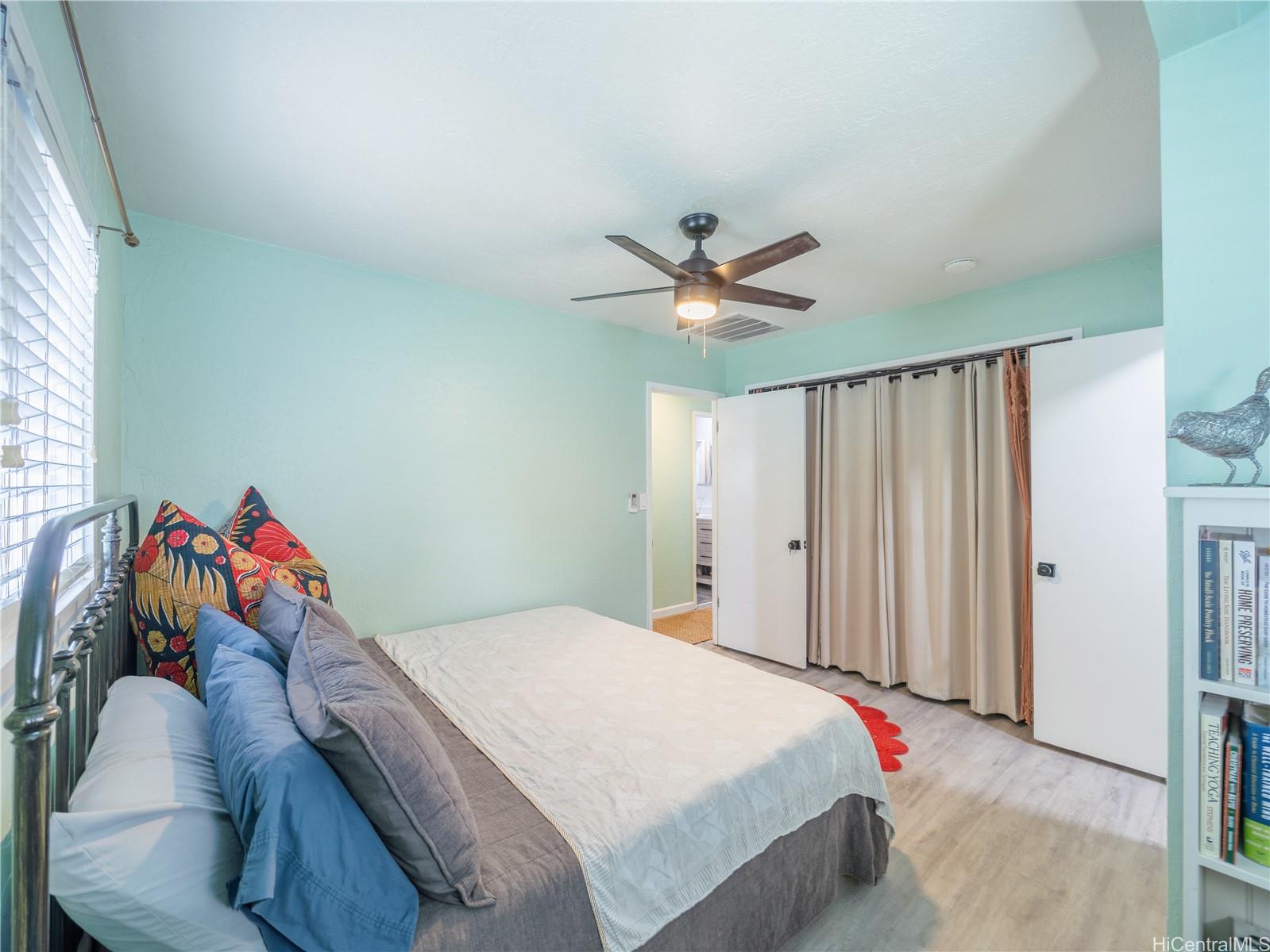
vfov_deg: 85.7
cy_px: 476
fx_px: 514
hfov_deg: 102.1
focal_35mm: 14
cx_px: 635
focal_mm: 7
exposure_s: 1/100
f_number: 4
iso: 200
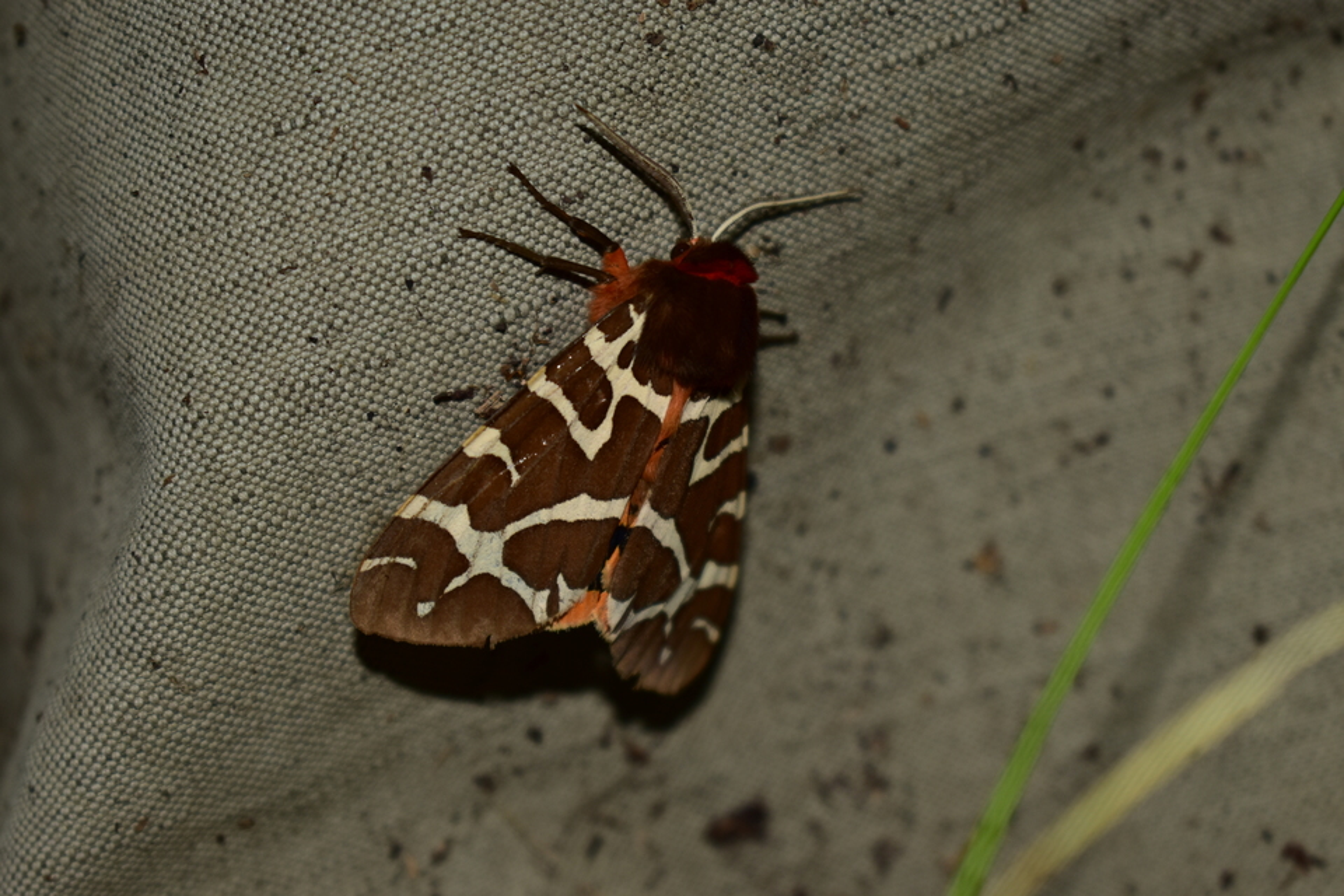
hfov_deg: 24.6
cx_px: 672
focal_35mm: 82
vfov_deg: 16.6
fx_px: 3080
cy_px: 448
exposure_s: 1/200
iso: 200
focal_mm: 55
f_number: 5.6
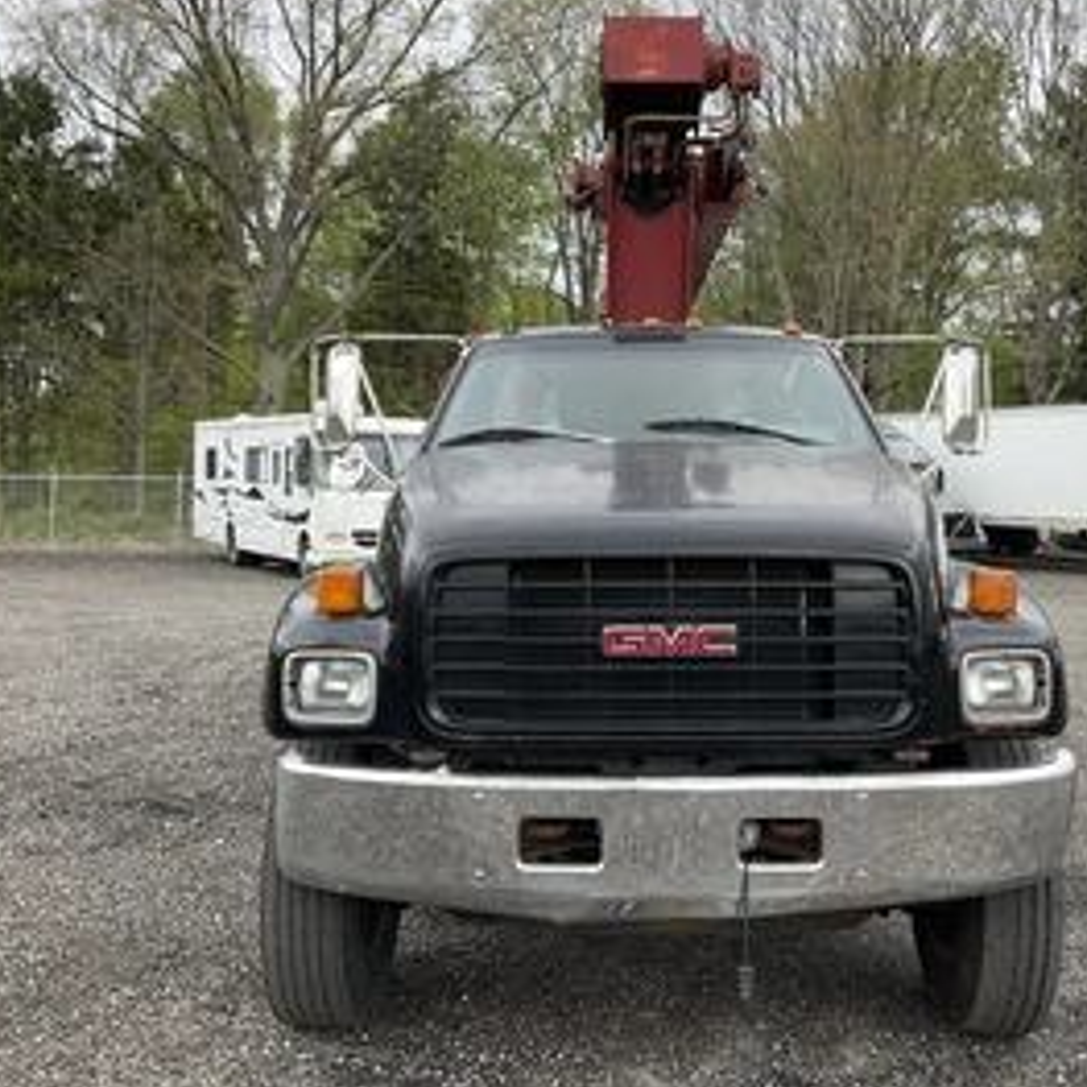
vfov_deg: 42.8
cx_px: 636
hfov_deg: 42.7
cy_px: 496
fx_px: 1386
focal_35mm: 39
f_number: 1.8
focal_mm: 3
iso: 25
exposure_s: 1/309
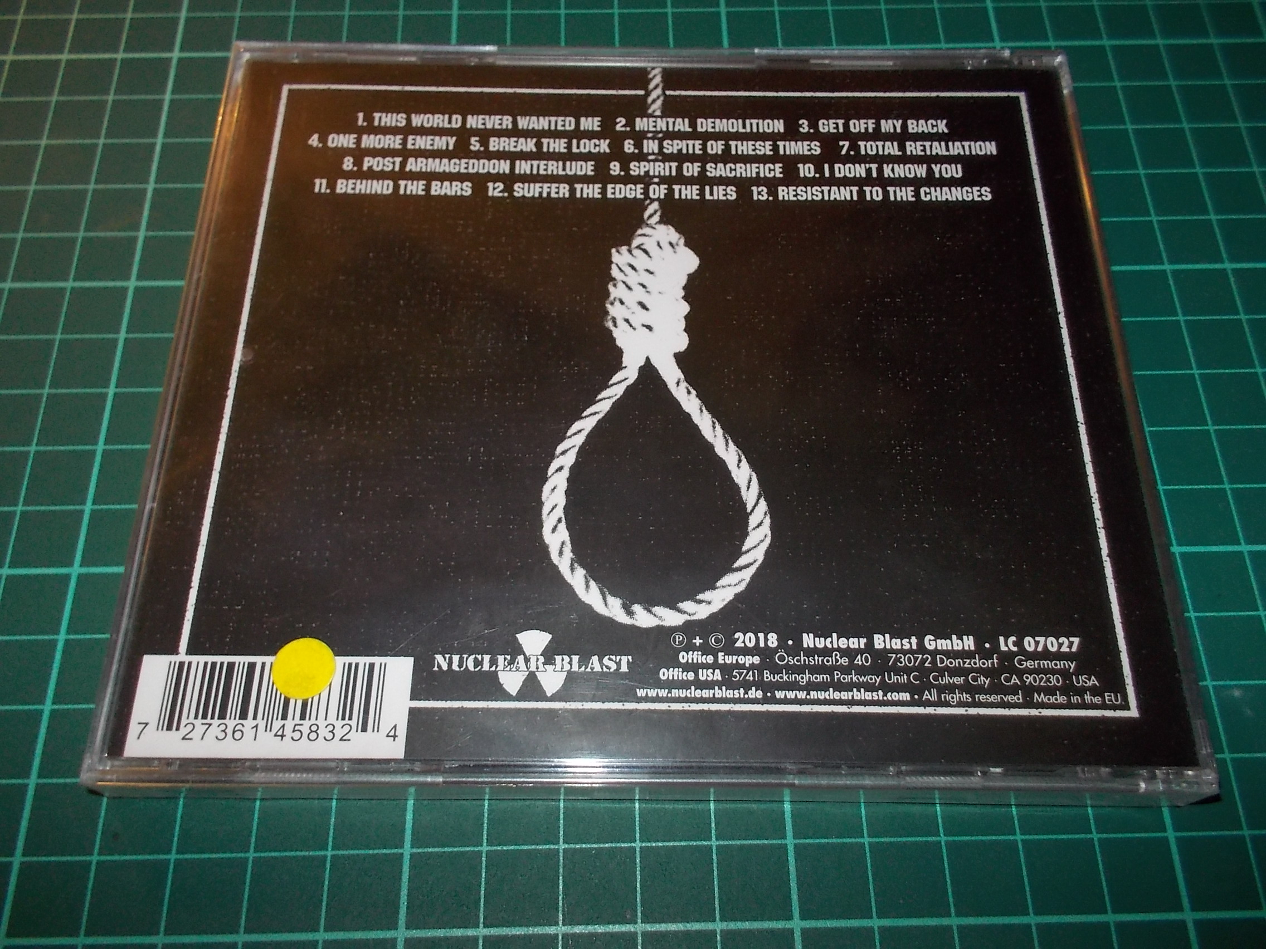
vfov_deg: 48.2
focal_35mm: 29
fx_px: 1061
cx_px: 633
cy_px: 474
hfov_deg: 61.7
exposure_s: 1/30
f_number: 3.3
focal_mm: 4.1
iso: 200
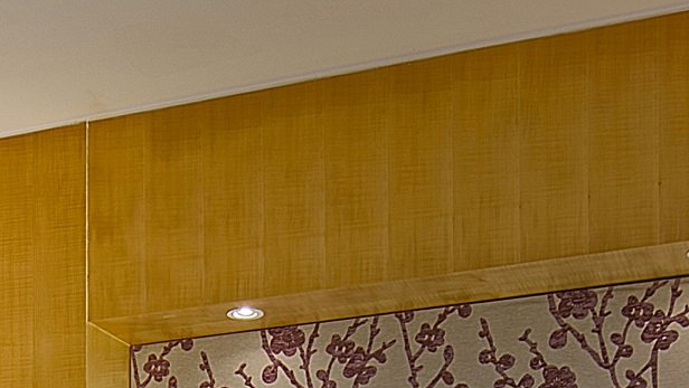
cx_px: 239
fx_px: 1919
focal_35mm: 105
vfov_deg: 10.3
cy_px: 879
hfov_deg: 20.3
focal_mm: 14
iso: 50
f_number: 9
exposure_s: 6
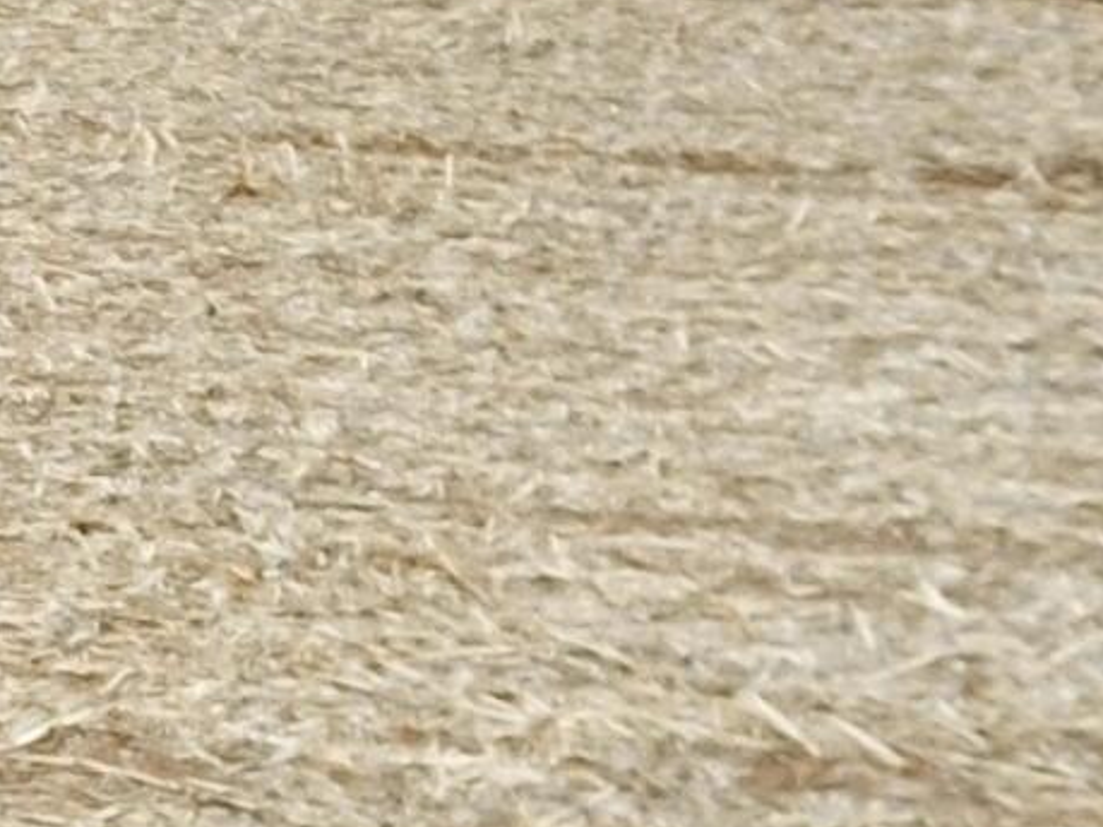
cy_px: 519
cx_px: -478
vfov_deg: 8.7
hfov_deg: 11.2
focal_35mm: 170
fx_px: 5415
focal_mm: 4.73
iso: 100
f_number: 2.2
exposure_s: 1/262
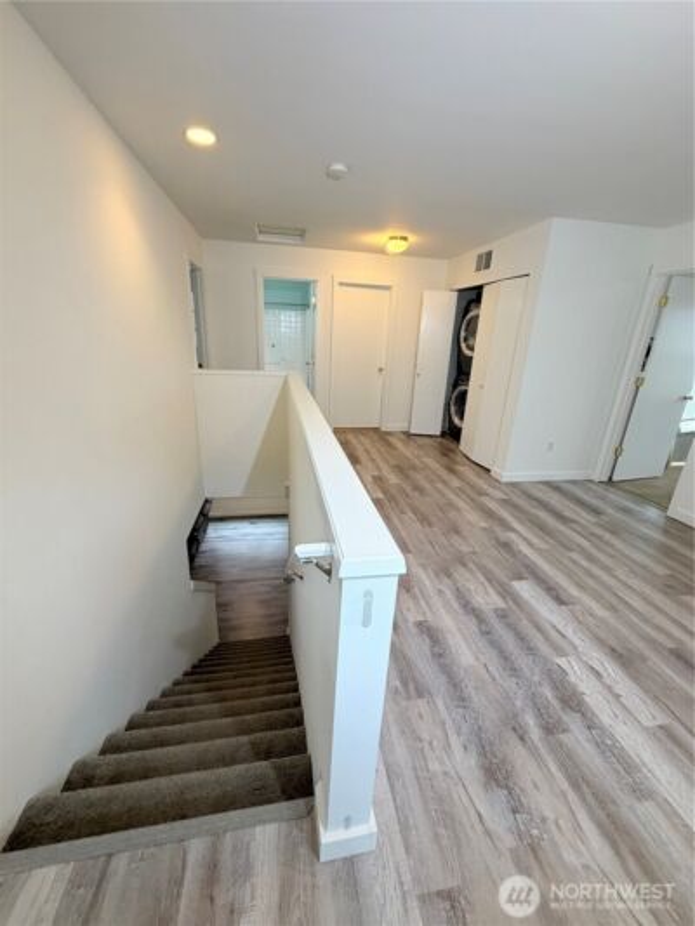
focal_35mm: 14
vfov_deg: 102.1
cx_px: 348
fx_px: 375
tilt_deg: -18.3
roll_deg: -3.7
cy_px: 463
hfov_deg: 85.7
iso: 250
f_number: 2.2
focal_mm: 2.22
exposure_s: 1/60
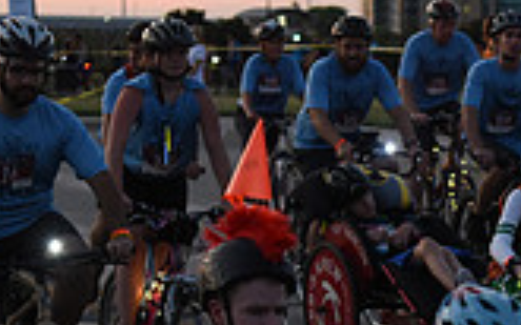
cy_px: 598
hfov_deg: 11.5
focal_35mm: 179
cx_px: 641
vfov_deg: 7.1
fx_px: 2541
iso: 2500
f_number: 2.8
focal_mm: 50
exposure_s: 1/400
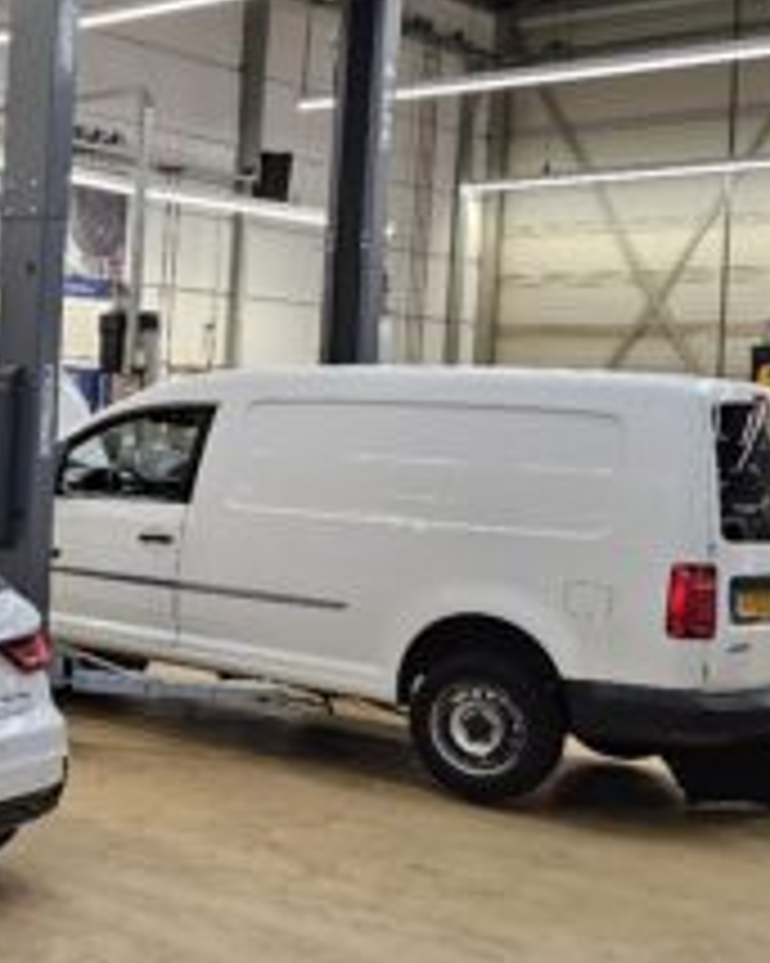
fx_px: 1596
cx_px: -277
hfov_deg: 23.4
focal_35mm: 56
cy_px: 432
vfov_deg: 33.6
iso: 160
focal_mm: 6.3
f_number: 1.7
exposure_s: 1/100
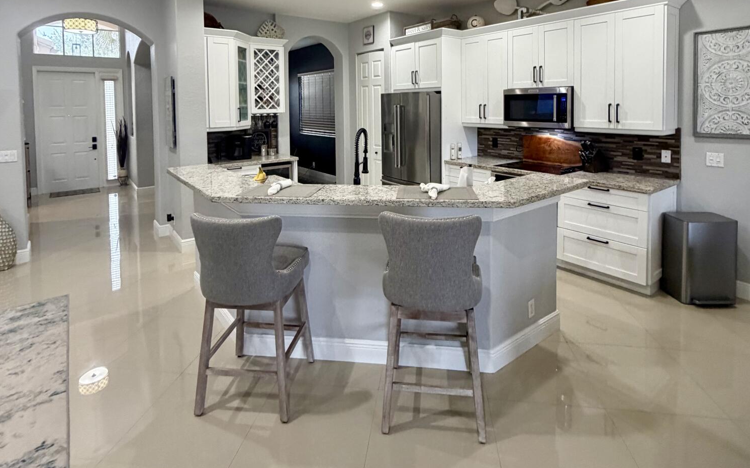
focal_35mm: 20
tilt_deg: -1.2
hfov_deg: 85.1
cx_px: 378
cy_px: 121
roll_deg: -2.2
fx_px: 409
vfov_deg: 56.9
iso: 400
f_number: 2.2
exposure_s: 1/60
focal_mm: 2.22
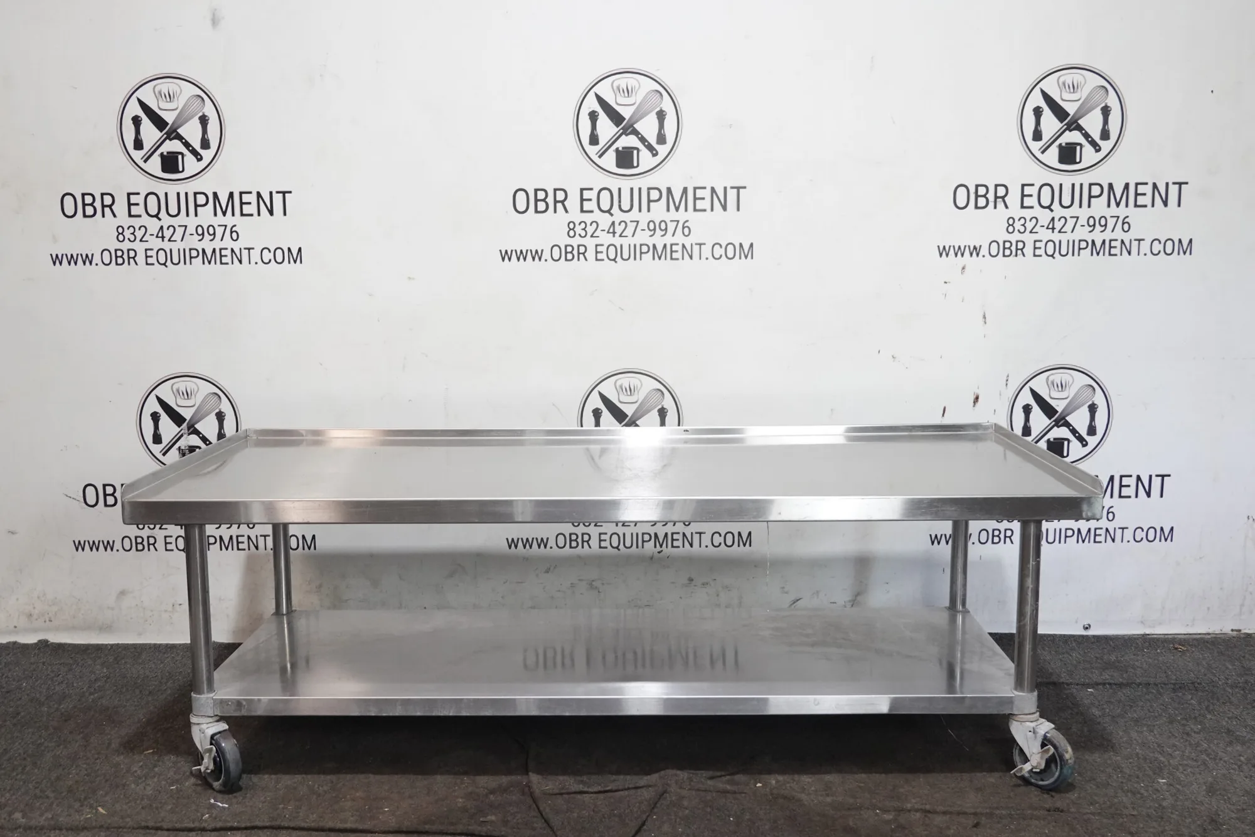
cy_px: 418
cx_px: 628
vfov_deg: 36.0
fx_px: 1290
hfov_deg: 51.9
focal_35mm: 37
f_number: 3.5
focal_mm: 13.84
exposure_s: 1/40
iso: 800
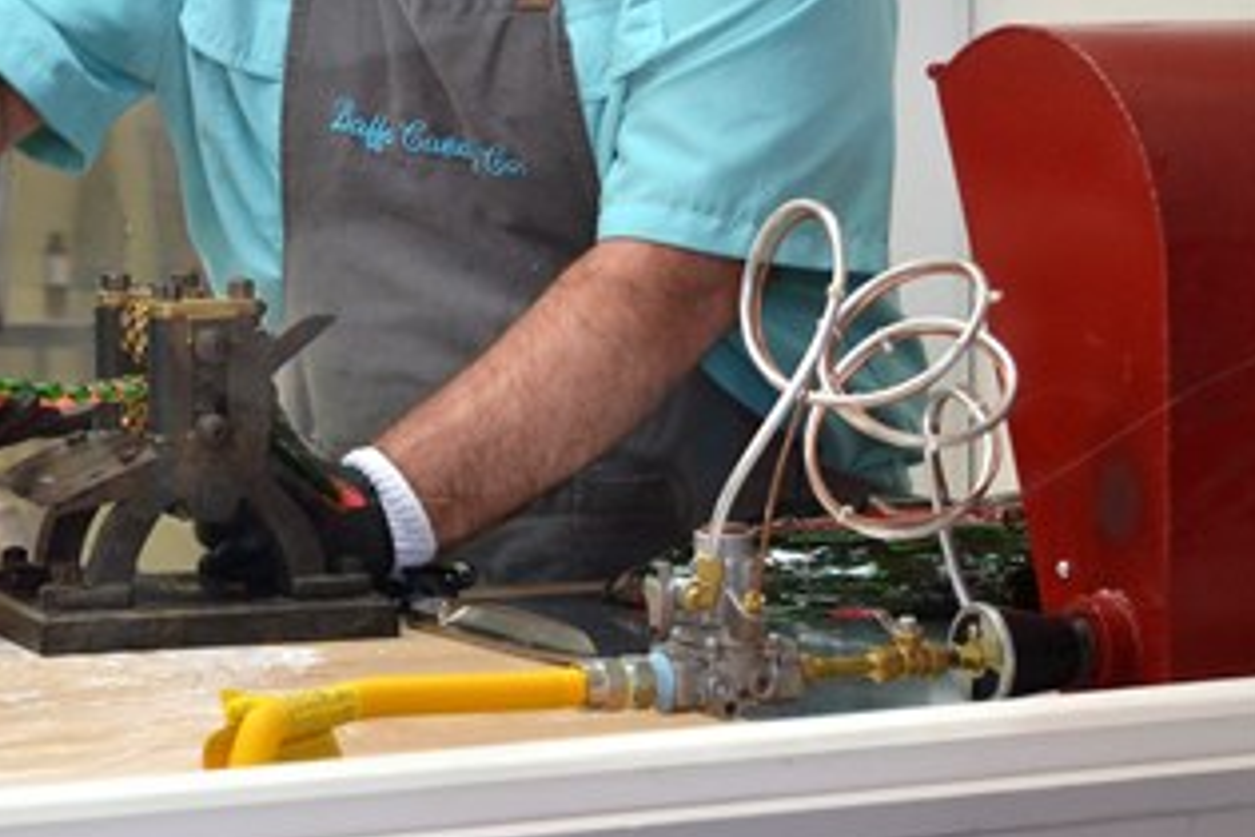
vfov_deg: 10.7
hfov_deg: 15.7
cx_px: -4
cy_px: 201
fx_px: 4462
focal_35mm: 128
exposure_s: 1/100
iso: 800
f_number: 5
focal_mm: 42
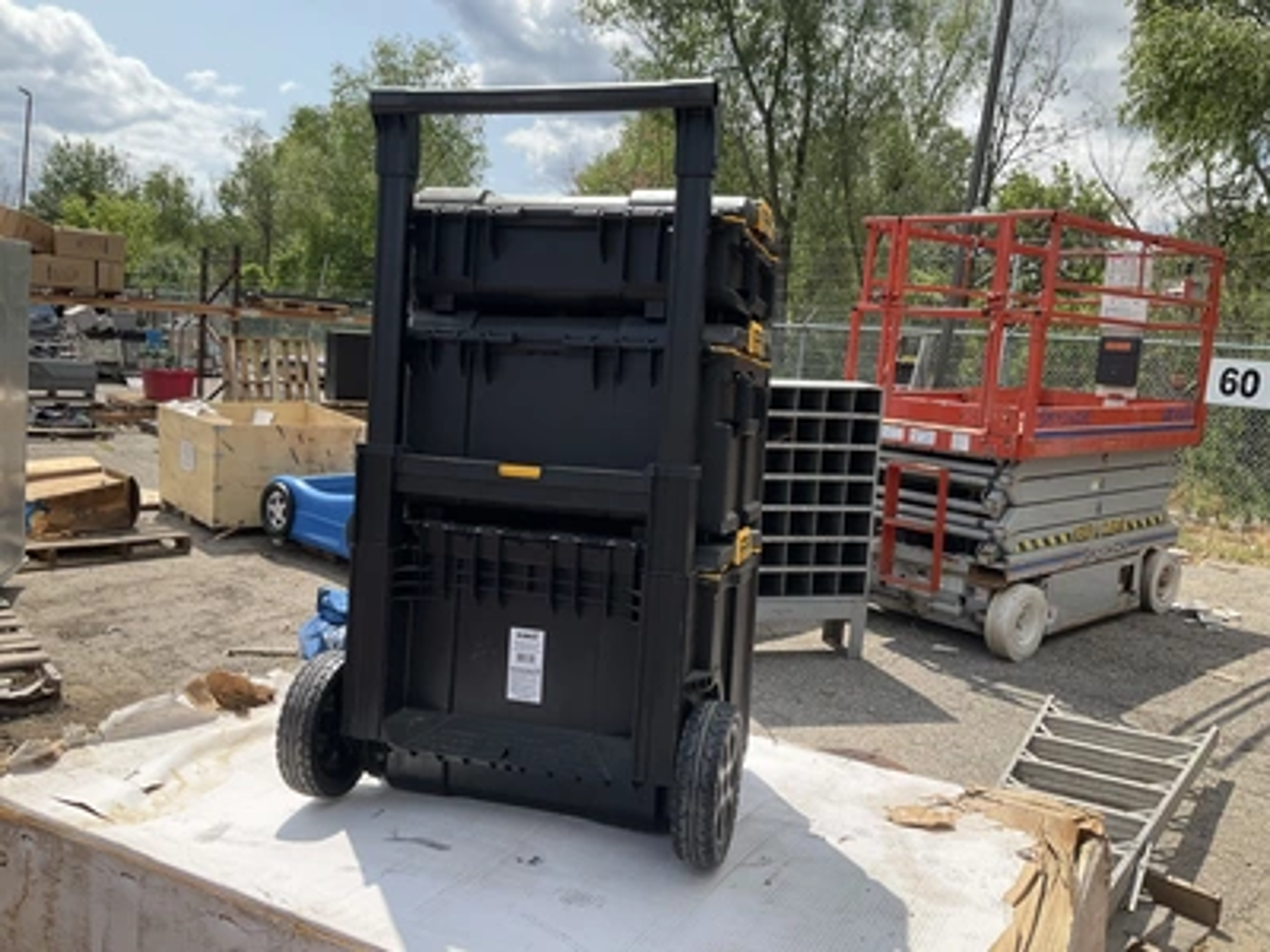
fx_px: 1064
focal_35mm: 29
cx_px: 635
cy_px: 476
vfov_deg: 48.2
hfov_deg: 61.7
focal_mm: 3
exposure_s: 1/1412
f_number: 1.8
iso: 25
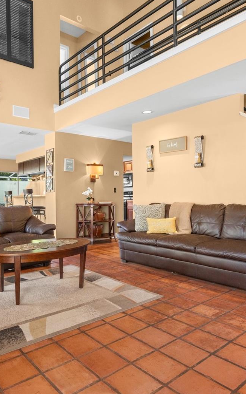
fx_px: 268
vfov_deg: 72.5
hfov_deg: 48.2
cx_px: 76
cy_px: 198
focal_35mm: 25
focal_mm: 16
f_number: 8
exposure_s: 1/4
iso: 1600
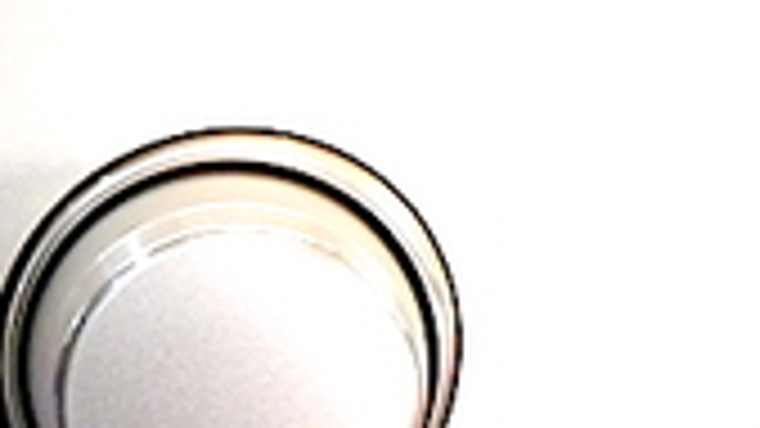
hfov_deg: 2.4
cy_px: 108
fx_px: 17812
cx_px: -1079
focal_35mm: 884
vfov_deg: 1.4
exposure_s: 1/6
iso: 100
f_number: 8
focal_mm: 25.6
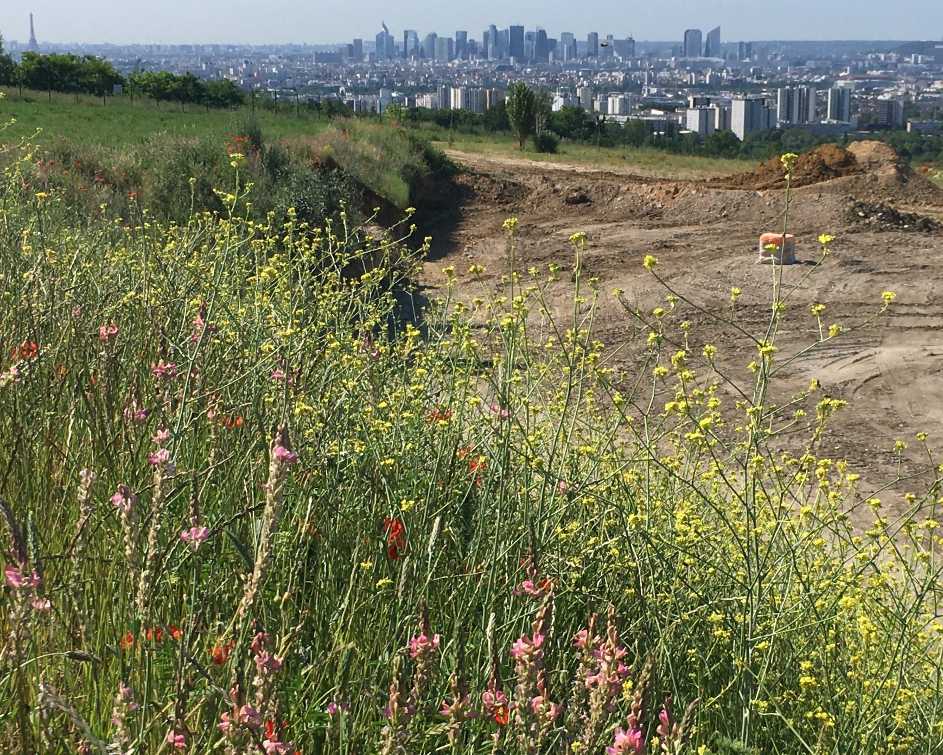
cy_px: 469
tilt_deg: -13.0
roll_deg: +2.0
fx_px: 1703
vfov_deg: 24.9
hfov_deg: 30.9
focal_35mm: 61
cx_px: 539
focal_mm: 4.15
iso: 25
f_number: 2.2
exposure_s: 1/2024
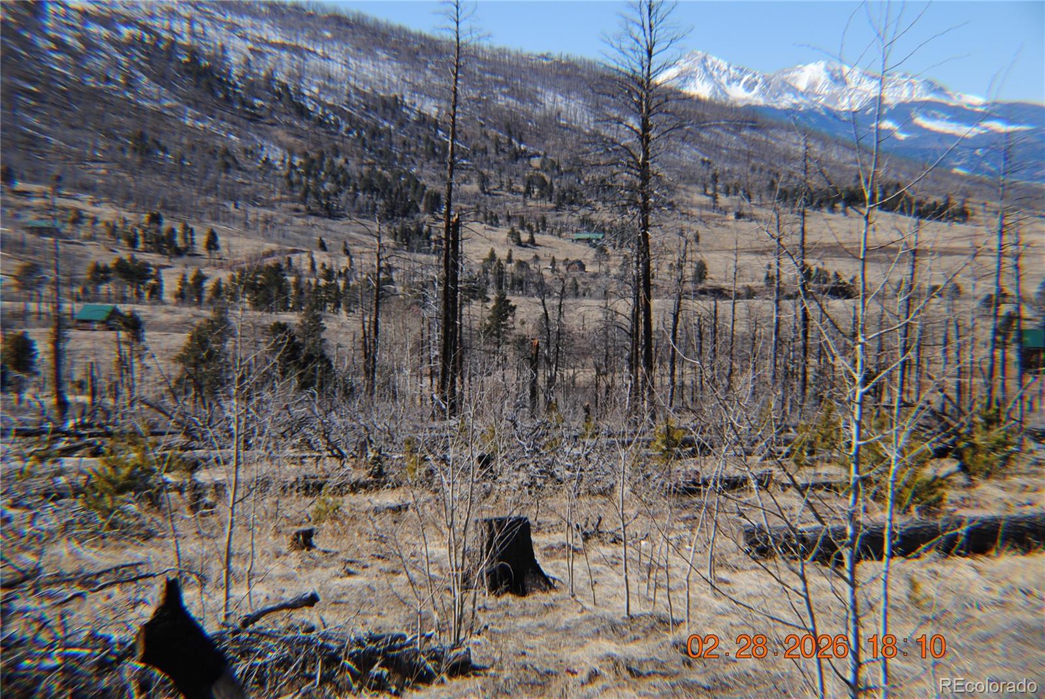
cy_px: 350
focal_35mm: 48
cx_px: 522
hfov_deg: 41.1
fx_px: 1395
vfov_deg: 28.1
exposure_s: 1/250
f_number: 8
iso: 100
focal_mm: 32
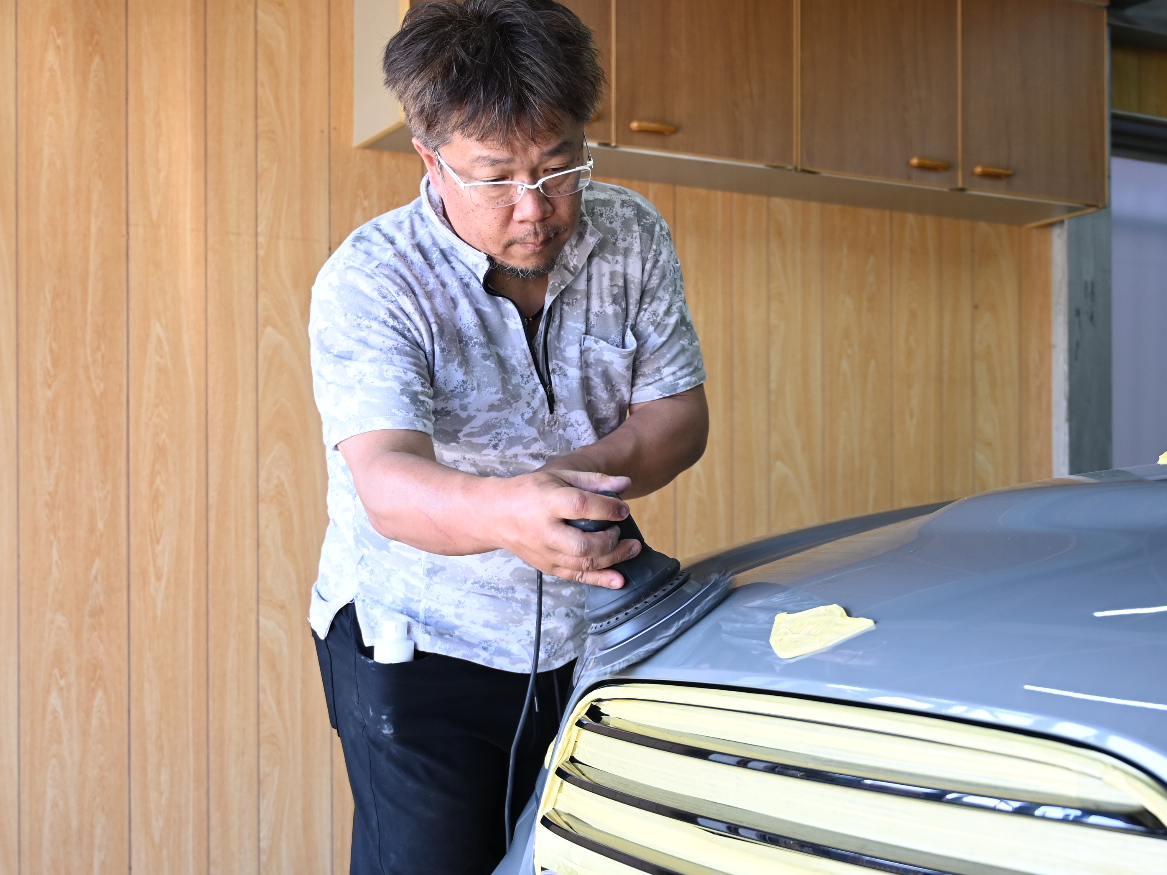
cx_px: 808
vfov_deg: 27.0
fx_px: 1813
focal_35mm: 54
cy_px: 558
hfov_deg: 35.2
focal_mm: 34.5
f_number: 4
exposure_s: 1/125
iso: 500
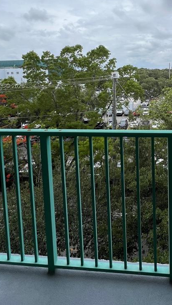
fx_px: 186
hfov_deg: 47.2
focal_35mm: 23
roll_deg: +2.0
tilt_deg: -4.3
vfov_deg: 74.5
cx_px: 134
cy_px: 87
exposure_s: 1/2874
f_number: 1.8
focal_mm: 1.57
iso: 32
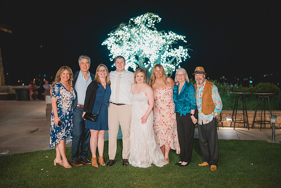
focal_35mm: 50
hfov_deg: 39.6
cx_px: 140
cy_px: 94
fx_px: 390
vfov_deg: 27.0
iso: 4000
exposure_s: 1/200
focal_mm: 50
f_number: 1.2
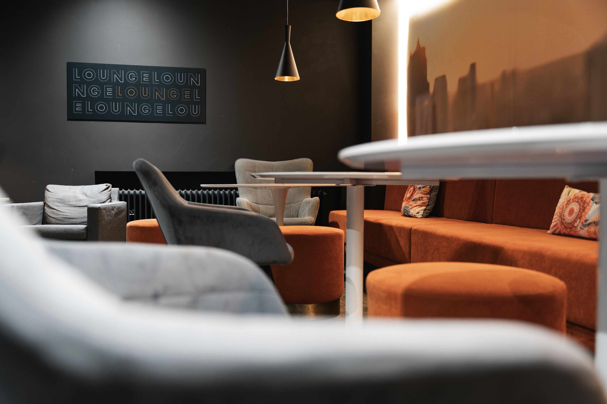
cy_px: 202
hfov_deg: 56.2
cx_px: 304
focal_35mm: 34
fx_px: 568
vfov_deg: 39.2
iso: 200
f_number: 2.8
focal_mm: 33.7
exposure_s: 1/2.5
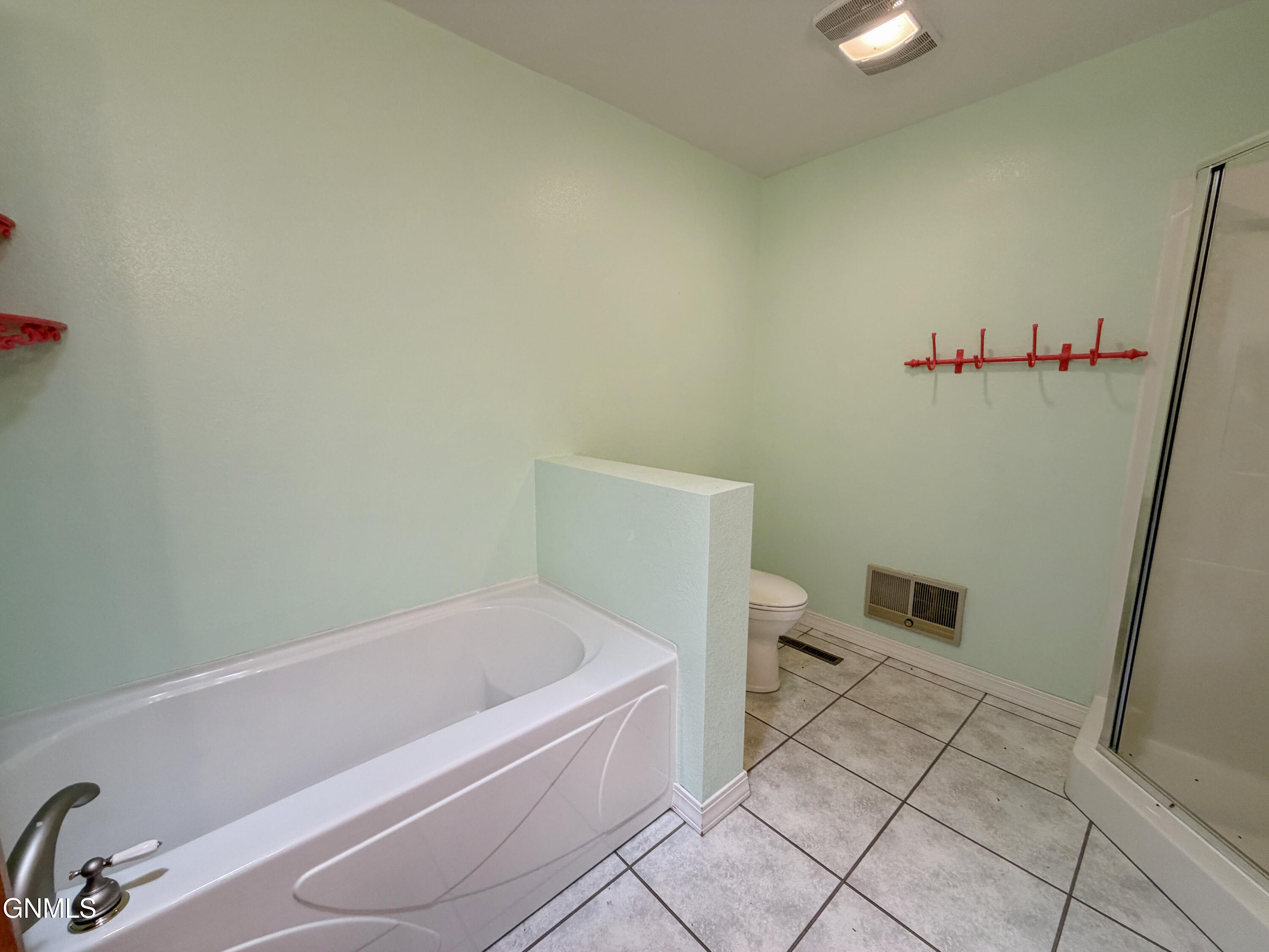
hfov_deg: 102.1
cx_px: 634
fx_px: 513
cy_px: 476
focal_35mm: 14
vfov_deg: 85.7
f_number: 2.2
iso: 250
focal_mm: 2.22
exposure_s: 1/120
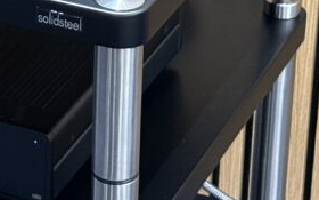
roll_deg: -0.3
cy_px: -59
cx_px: 14
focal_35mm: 186
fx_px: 1617
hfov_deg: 11.2
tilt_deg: -23.8
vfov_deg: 7.0
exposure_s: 1/33
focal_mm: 6.76
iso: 400
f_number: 1.78
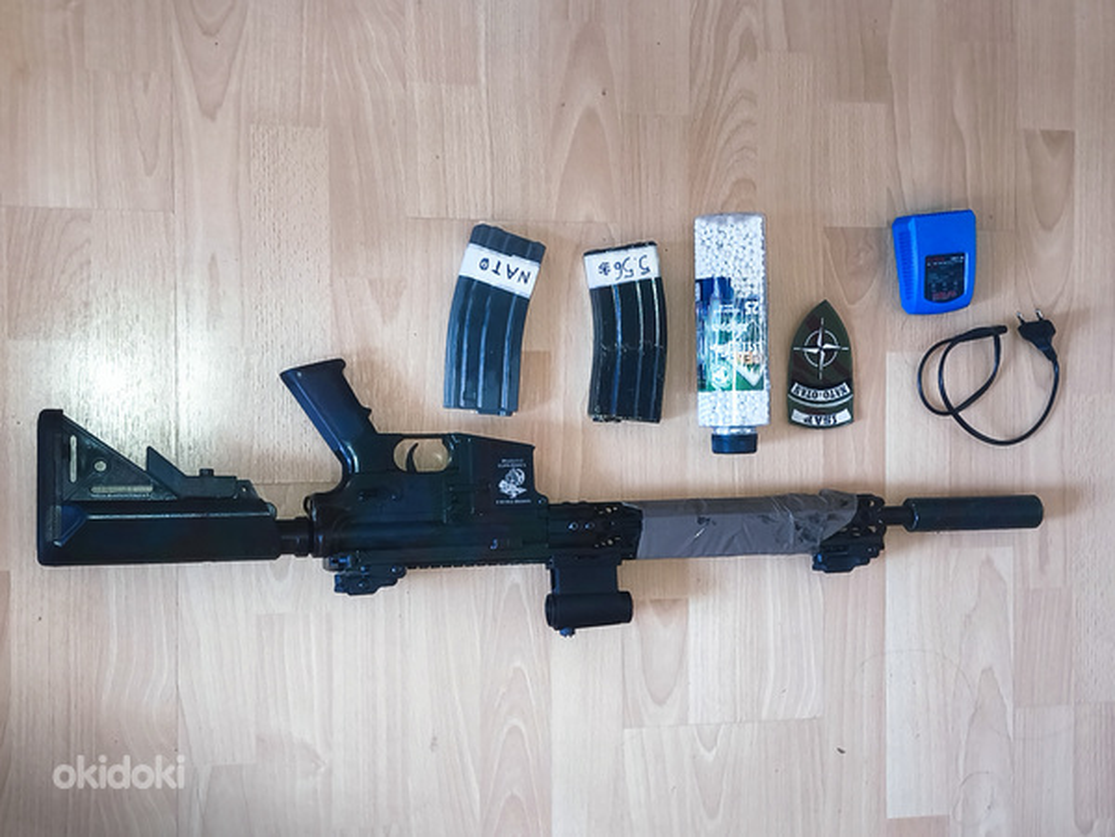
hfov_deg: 41.2
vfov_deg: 31.5
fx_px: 1482
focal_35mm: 46
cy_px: 418
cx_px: 558
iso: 1600
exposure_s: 1/30
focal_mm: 6.18
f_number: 1.65
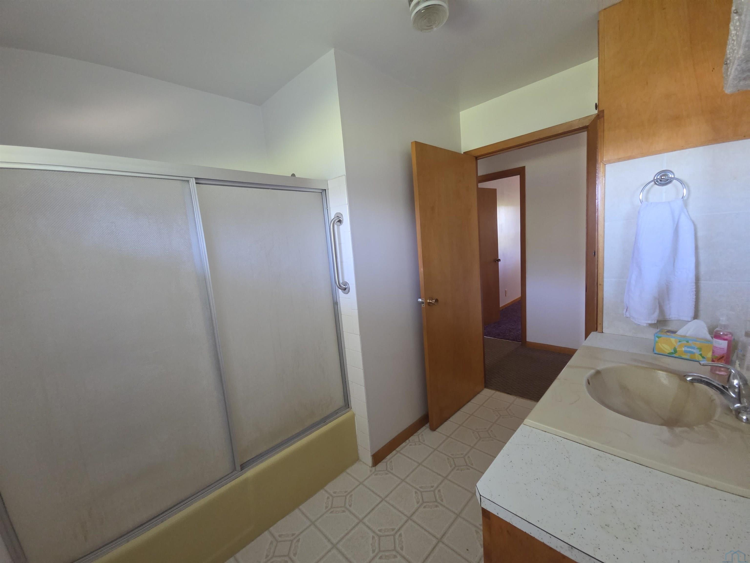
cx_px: 375
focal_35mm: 13
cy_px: 282
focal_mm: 2.2
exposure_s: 1/60
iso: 500
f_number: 2.2
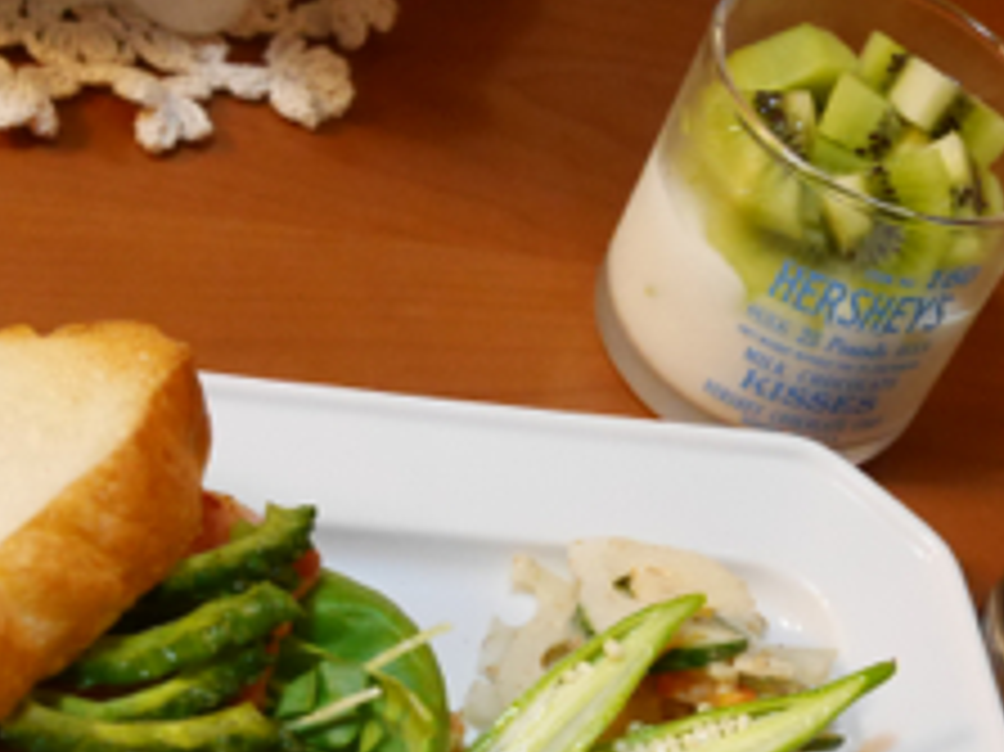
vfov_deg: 17.4
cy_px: 707
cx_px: 675
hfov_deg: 23.5
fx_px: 2406
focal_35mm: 83
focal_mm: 21
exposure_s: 1/50
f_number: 4.7
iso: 3200
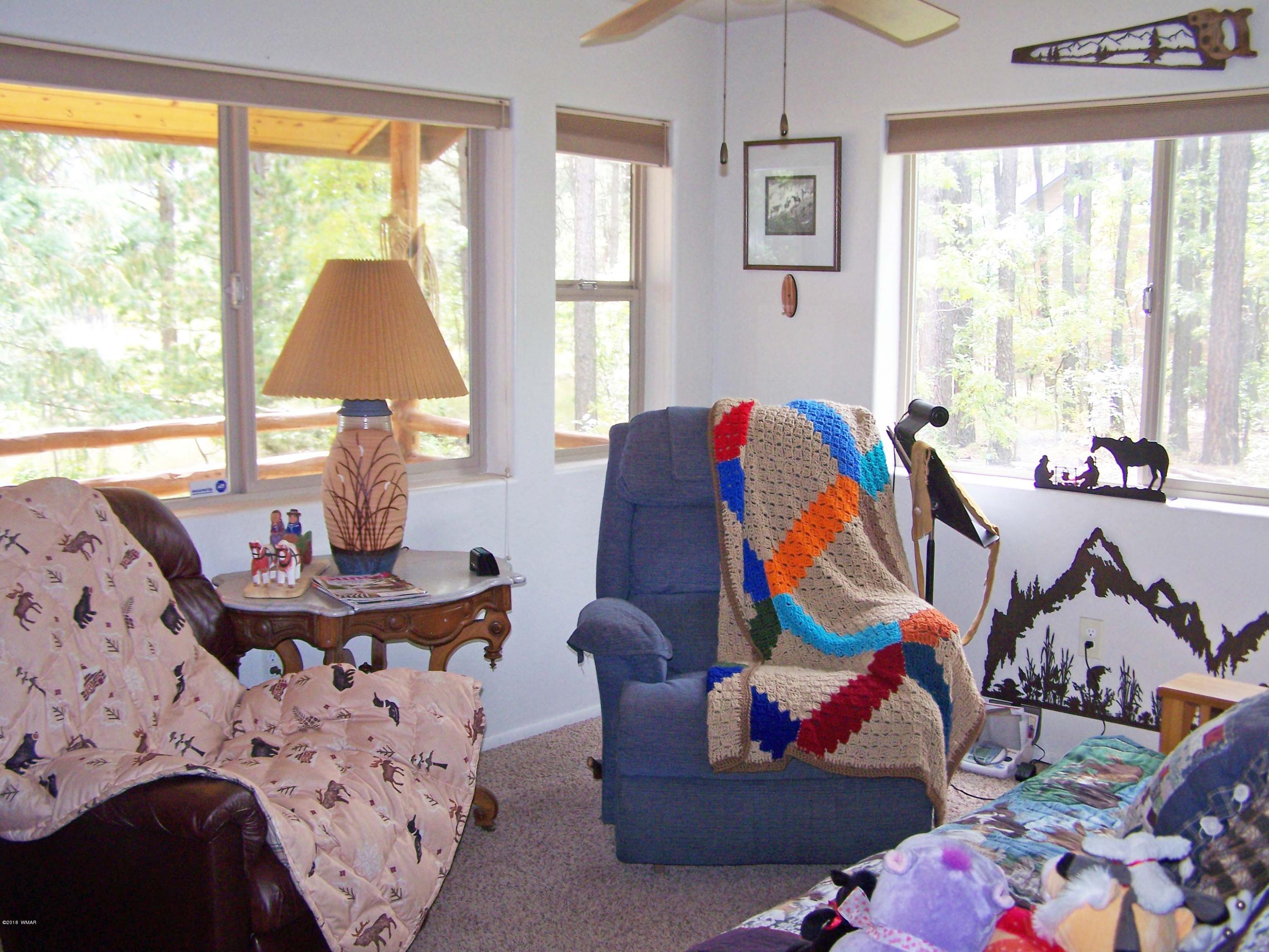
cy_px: 476
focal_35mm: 38
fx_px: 1393
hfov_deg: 49.0
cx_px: 634
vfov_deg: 37.7
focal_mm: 6.3
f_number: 2.8
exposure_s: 1/60
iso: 80
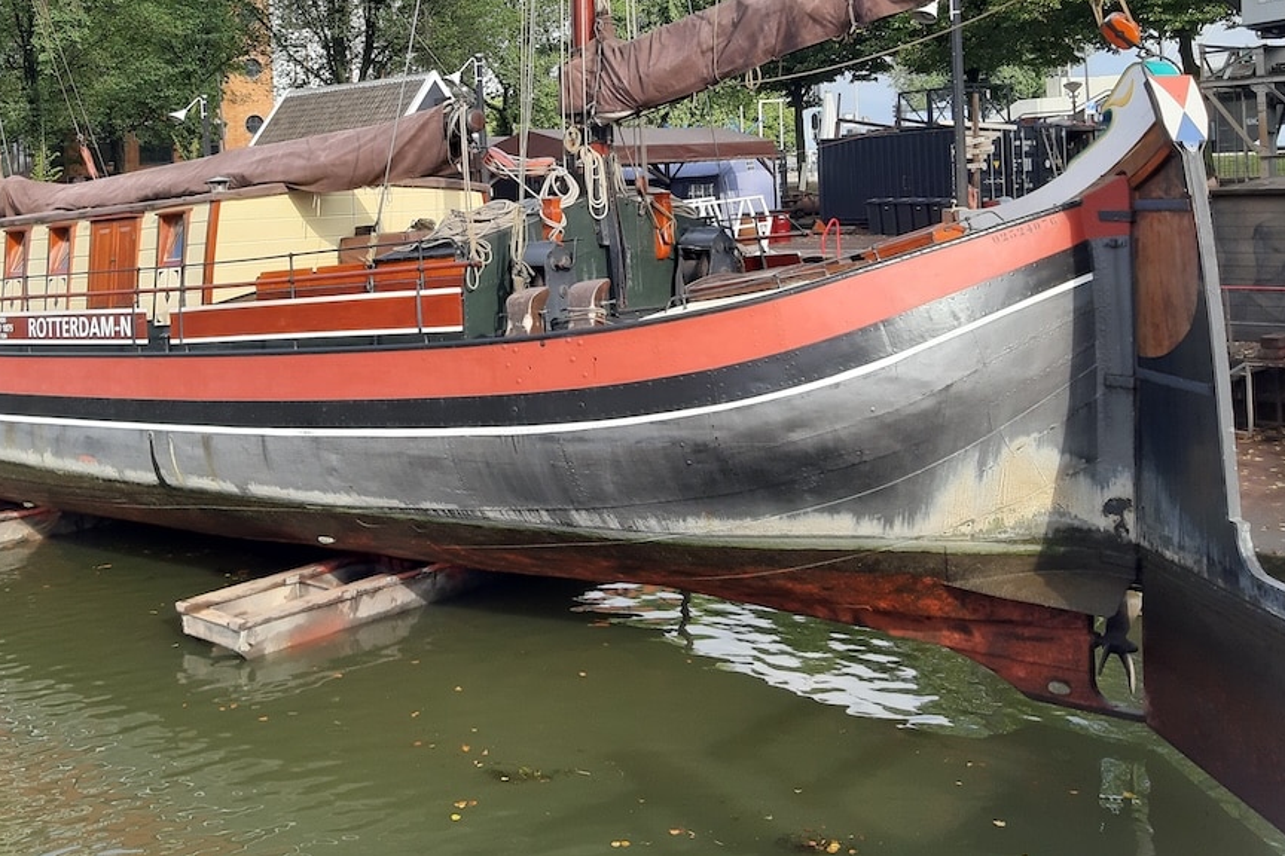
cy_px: 190
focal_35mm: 39
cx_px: 457
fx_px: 1392
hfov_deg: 48.9
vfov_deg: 33.4
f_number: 1.7
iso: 40
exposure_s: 1/673
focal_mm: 3.93
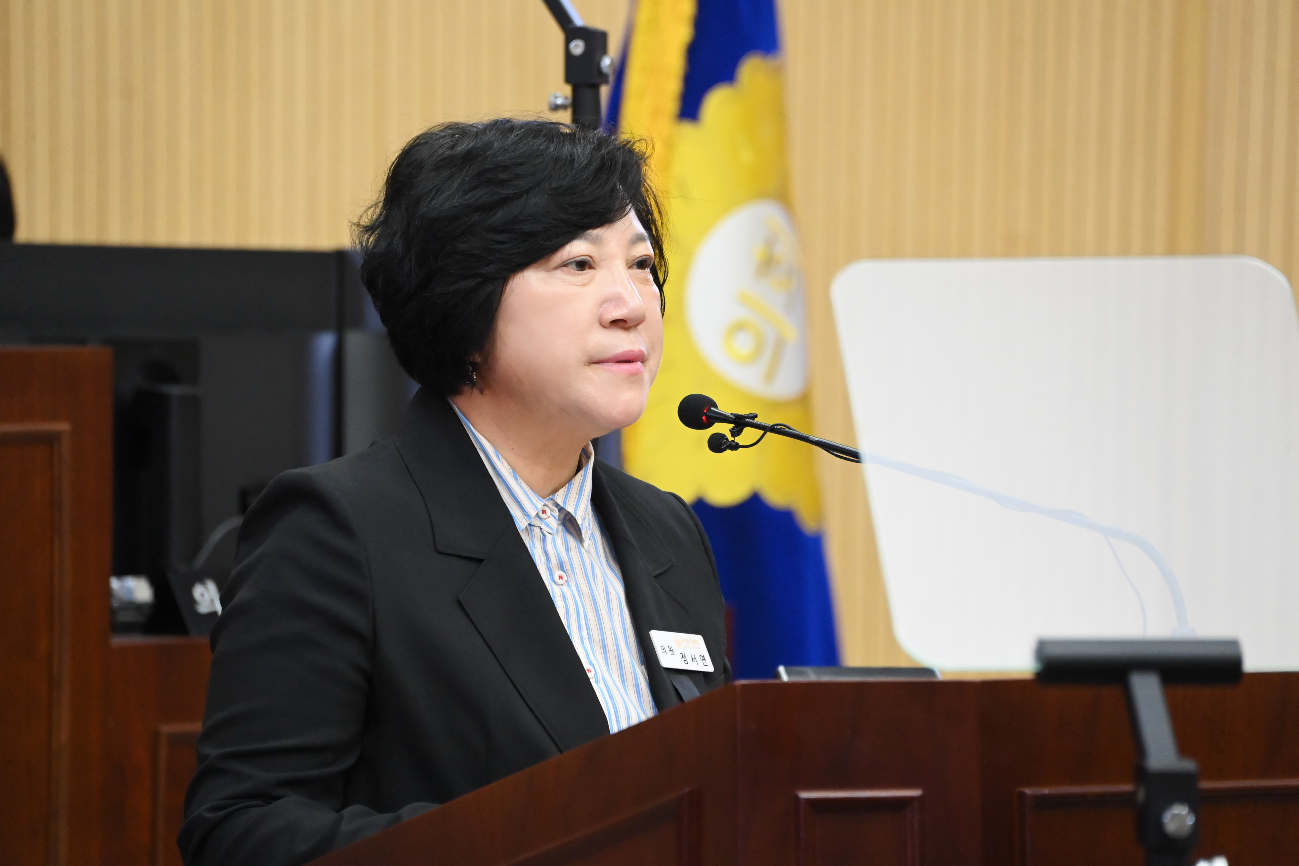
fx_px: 10824
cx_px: 650
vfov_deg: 4.6
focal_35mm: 300
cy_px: 433
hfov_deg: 6.9
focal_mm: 300
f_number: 6.3
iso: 8000
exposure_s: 1/250
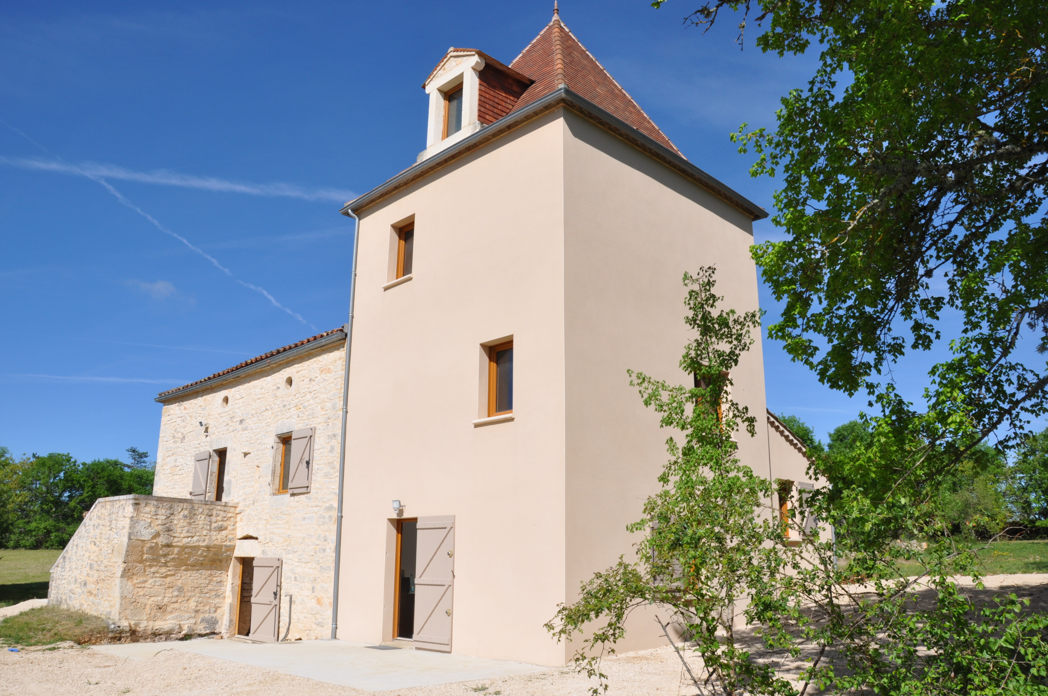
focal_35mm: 27
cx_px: 524
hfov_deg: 67.4
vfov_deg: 47.8
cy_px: 348
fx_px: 785
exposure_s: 1/200
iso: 200
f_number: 14
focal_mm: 18
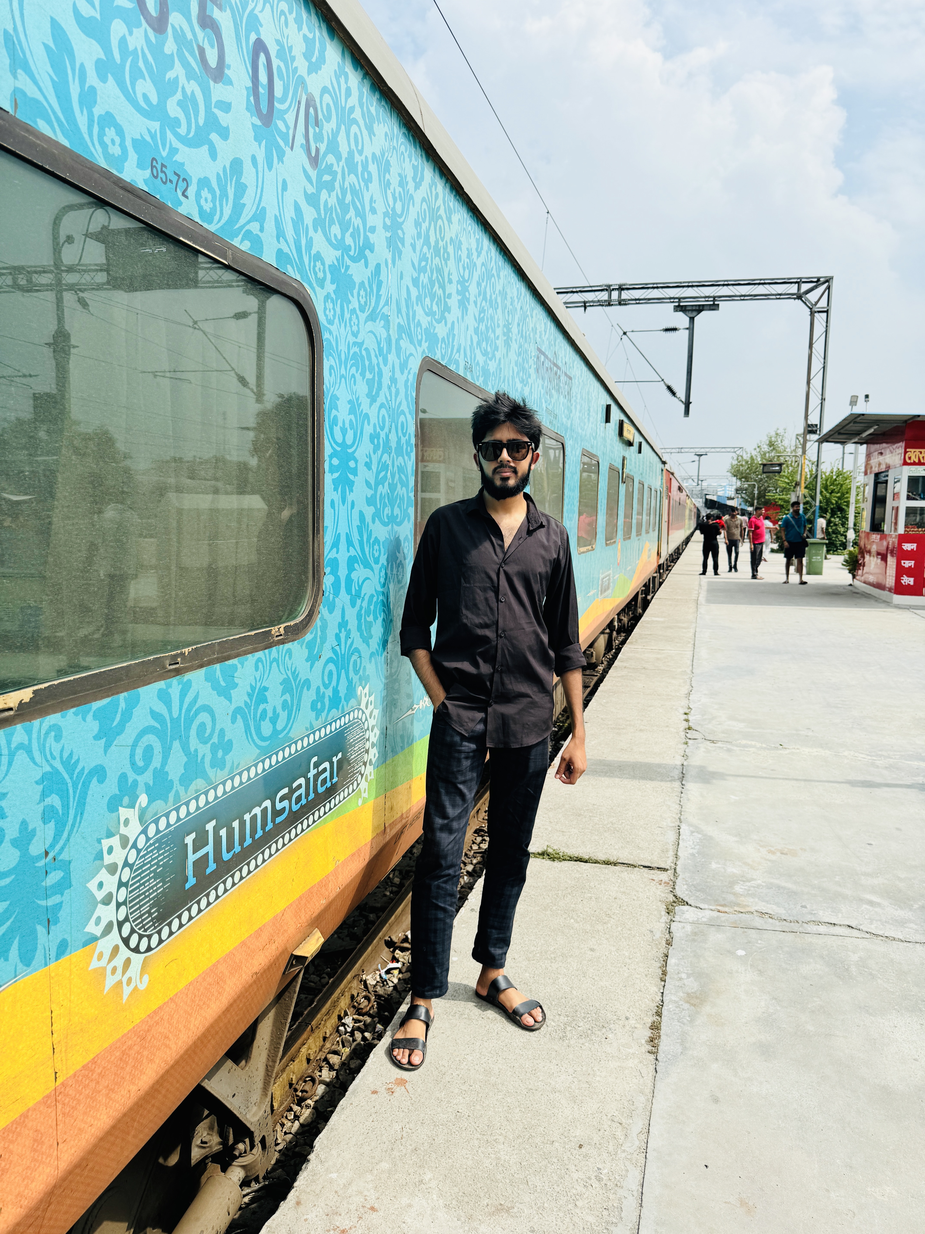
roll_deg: -0.8
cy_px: 617
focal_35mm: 24
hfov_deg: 56.8
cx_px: 462
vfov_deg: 71.6
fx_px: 855
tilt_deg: -6.7
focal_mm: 6.76
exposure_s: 1/7092
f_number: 1.78
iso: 80
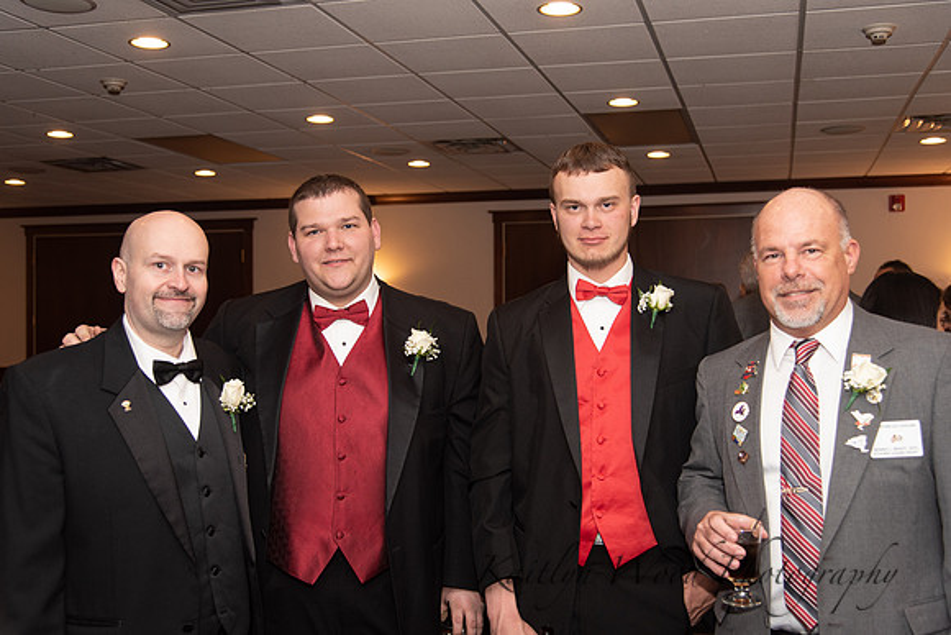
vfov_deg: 34.1
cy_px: 318
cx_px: 476
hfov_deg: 49.3
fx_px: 1036
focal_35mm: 39
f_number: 4
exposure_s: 1/200
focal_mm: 38
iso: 800
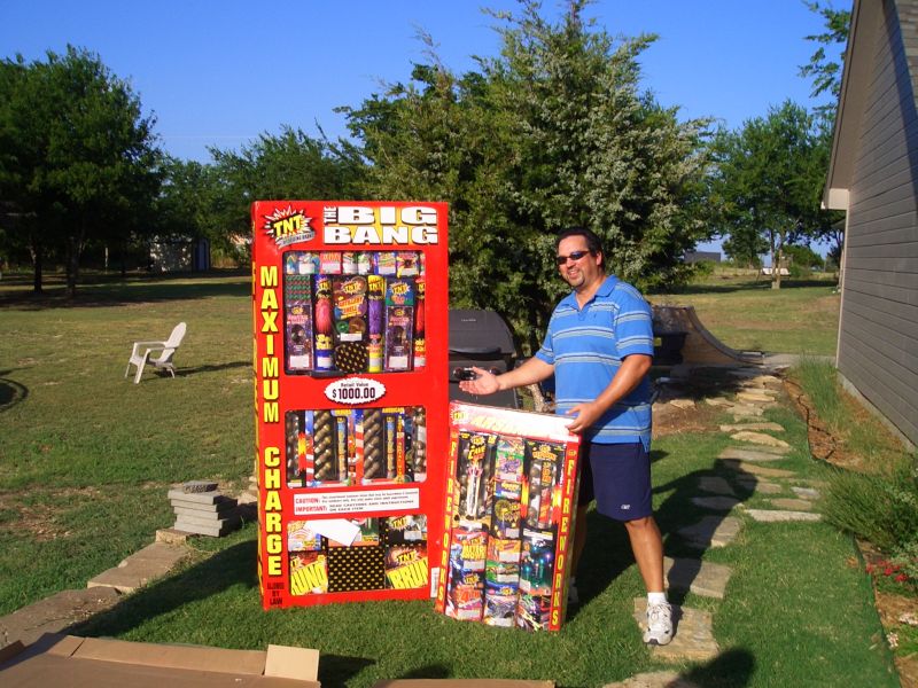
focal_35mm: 36
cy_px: 344
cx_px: 459
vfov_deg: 39.7
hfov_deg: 51.4
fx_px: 955
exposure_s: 1/200
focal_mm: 4.8
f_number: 8
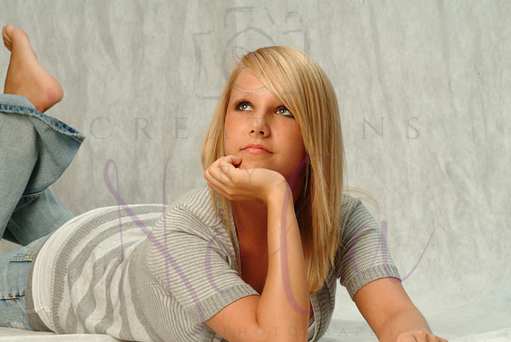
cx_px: 256
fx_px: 2429
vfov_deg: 8.0
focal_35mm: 171
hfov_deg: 12.0
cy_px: 172
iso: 400
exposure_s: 1/125
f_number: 13
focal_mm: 112
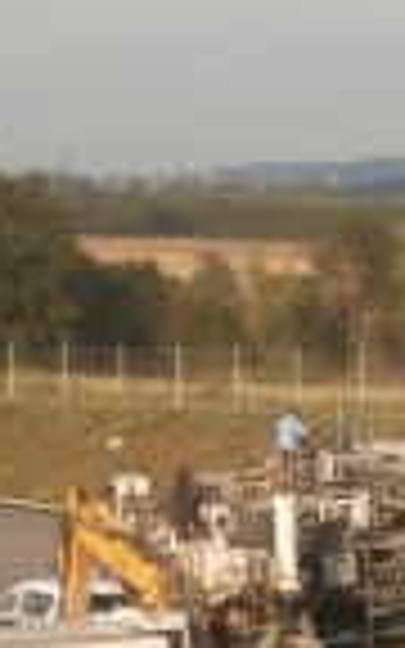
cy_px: 666
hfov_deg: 4.8
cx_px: 986
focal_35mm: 268
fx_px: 4733
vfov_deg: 7.8
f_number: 4.5
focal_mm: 10.11
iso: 100
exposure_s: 1/320
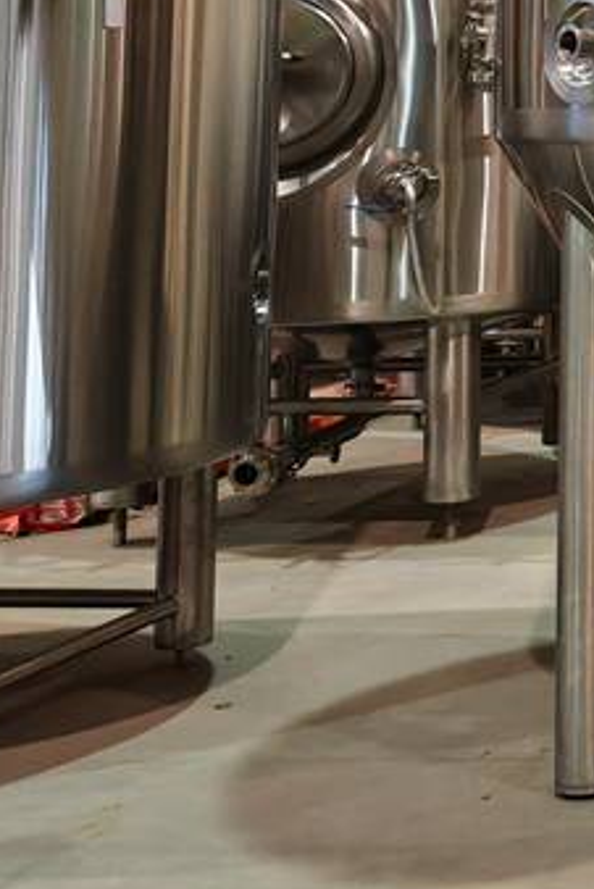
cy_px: -26
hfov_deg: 13.6
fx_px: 2050
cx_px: 1248
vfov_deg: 23.3
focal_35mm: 83
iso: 640
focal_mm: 7.62
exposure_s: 1/50
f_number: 1.6
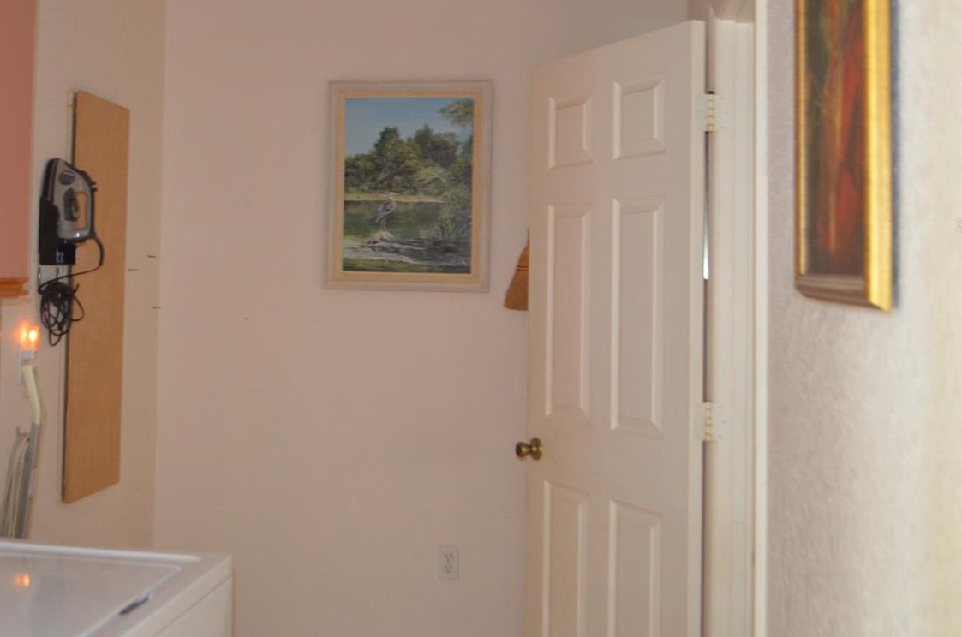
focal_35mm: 47
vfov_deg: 28.4
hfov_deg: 41.6
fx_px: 1253
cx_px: 347
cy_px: 225
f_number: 3.8
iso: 1250
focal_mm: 22
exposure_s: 1/60
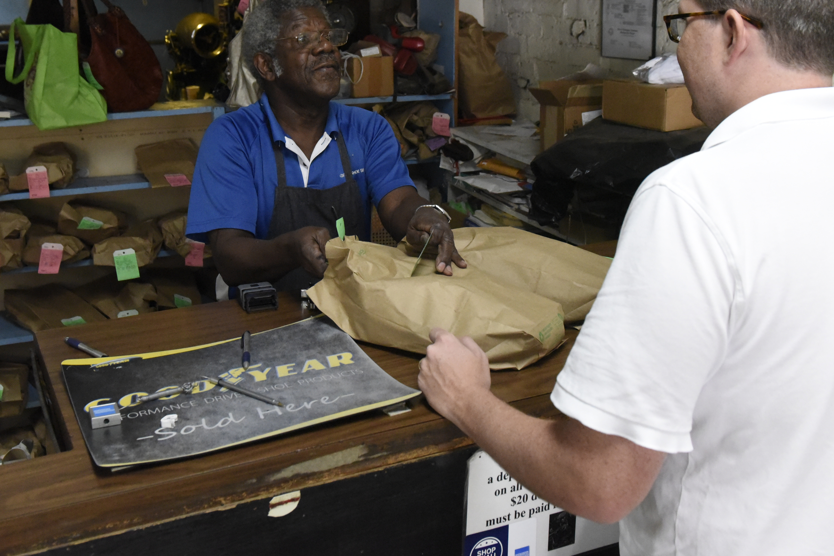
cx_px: 379
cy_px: 186
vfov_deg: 31.7
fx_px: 973
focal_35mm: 42
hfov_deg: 46.3
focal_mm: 31
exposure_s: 1/400
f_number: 5.6
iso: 10000
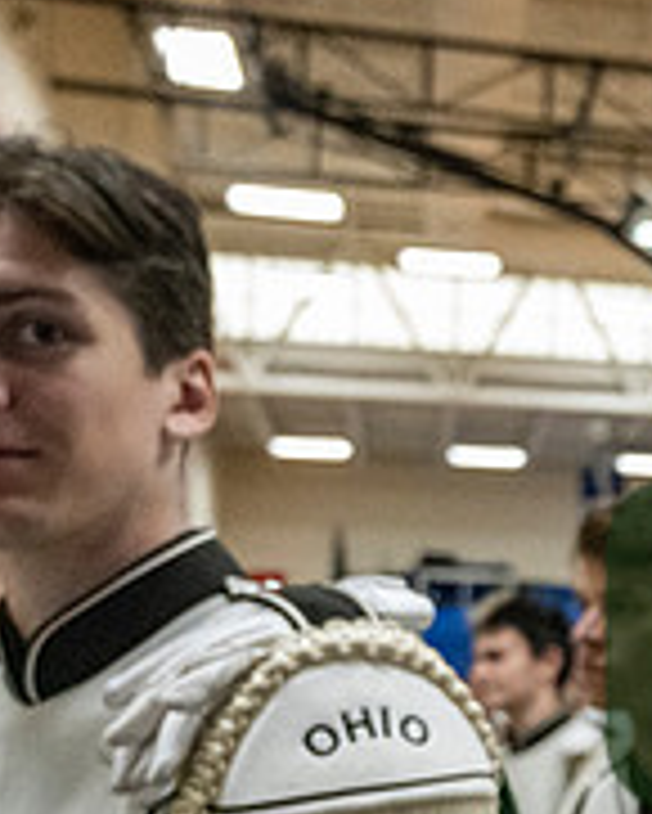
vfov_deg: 25.8
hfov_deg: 19.0
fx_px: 1735
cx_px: 944
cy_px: 690
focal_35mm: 72
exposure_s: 1/800
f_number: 4
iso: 12800
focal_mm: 24
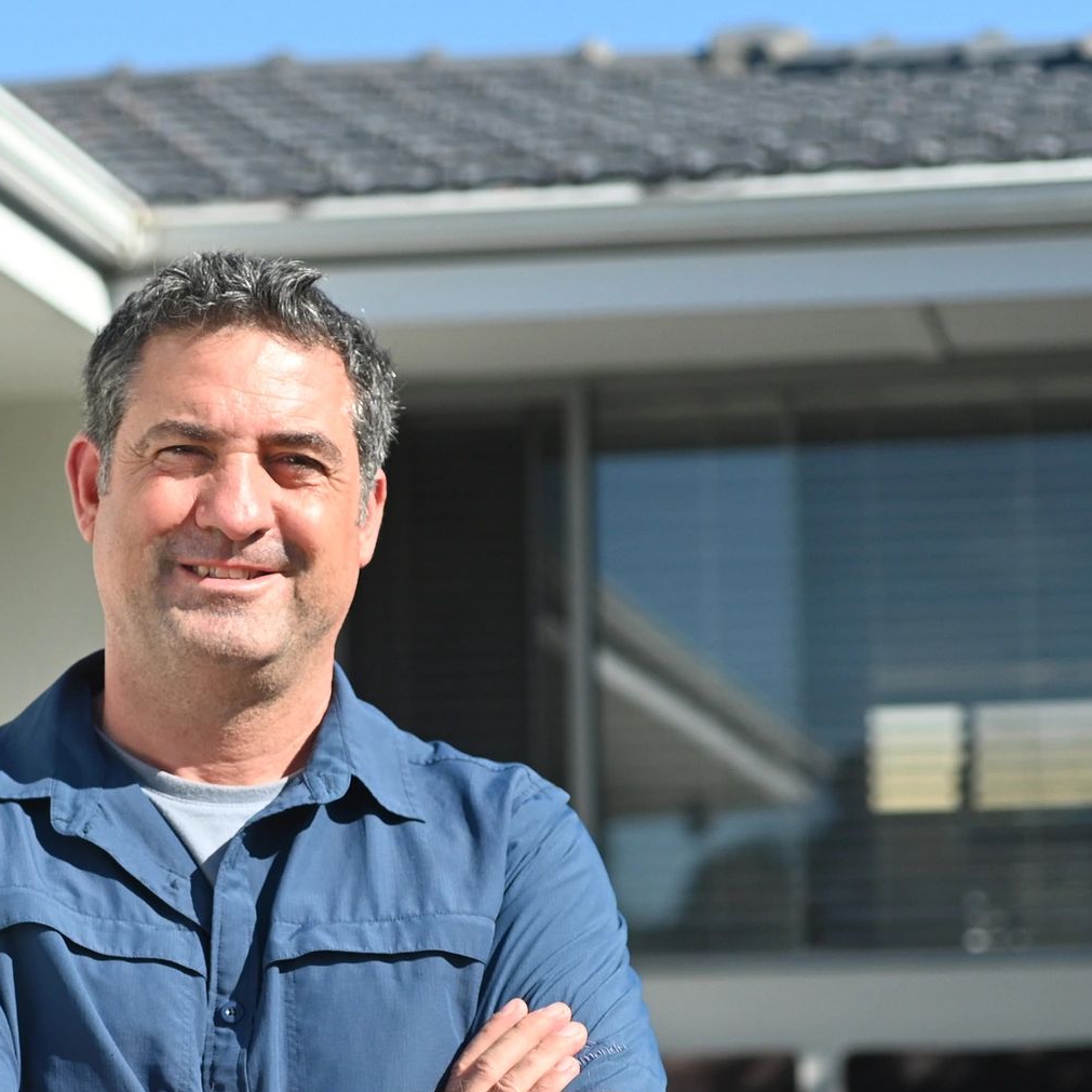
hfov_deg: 13.4
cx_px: 192
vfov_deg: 13.5
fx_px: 4604
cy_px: 780
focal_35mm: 129
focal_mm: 60
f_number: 4
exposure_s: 1/8000
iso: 800
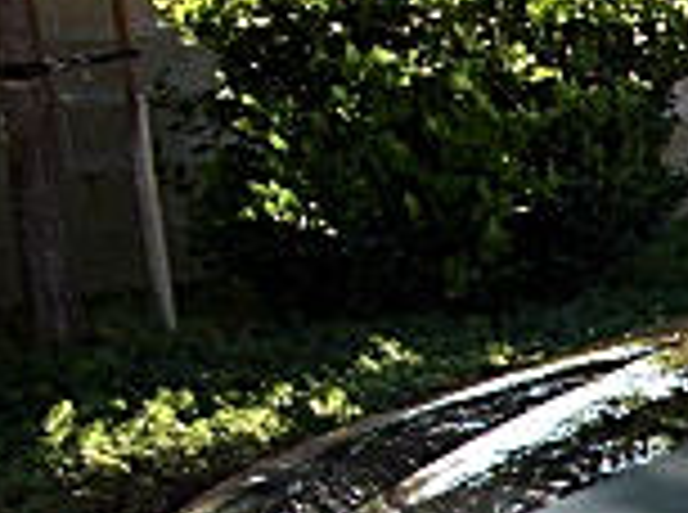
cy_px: 832
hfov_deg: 11.6
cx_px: 1425
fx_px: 2994
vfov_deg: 9.4
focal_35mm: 151
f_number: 2.8
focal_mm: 6.3
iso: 50
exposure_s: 1/160
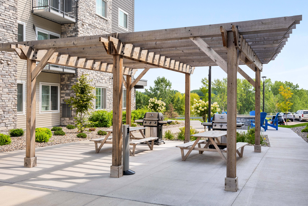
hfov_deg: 54.4
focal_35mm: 35
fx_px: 299
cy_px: 103
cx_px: 154
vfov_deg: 37.9
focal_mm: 35
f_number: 11
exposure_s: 1/125
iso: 400
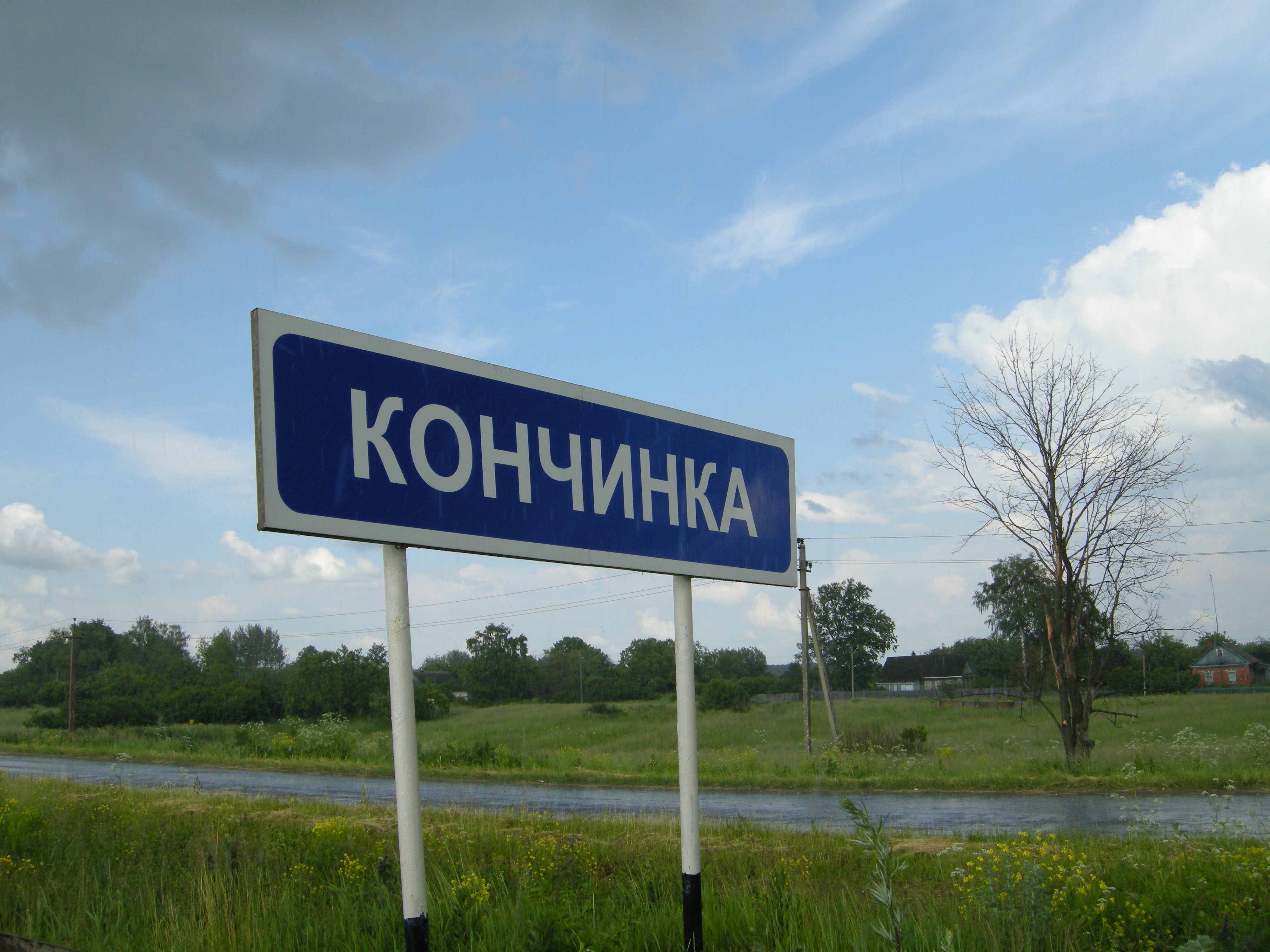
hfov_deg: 52.6
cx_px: 635
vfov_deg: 40.7
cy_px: 476
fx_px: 1284
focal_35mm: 35
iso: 64
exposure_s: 1/250
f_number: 4.8
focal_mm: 7.5
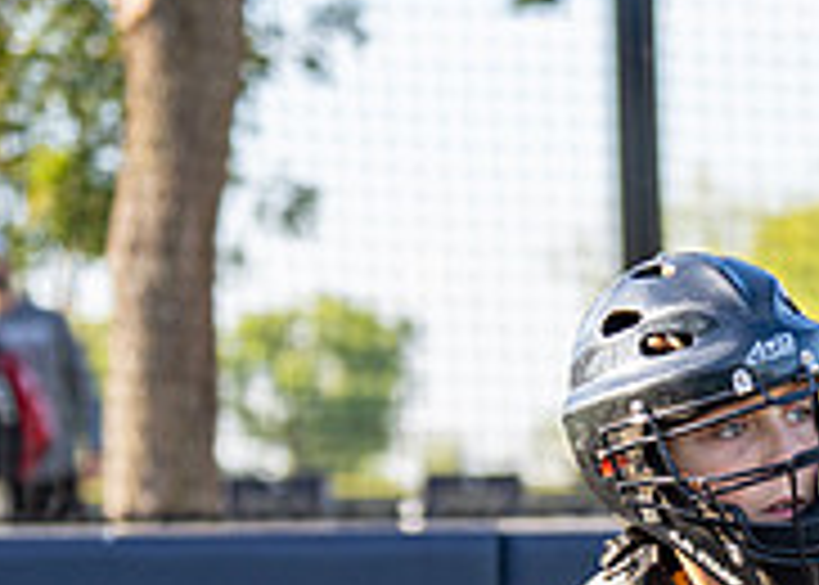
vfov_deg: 5.5
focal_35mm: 263
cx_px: 934
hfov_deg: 7.6
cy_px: 698
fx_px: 6117
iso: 320
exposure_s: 1/2000
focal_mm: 70
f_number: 2.8
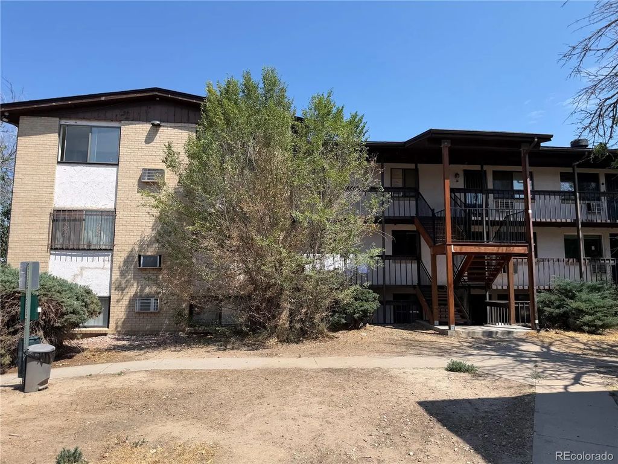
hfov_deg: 71.6
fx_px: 428
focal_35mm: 24
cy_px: 232
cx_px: 309
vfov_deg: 56.8
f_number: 1.78
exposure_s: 1/3584
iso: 80
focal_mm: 6.76
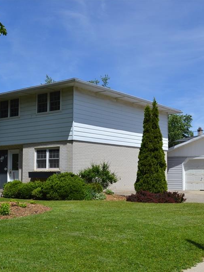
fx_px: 377
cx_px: 123
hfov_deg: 30.2
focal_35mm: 48
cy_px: 136
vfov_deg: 39.7
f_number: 8
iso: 100
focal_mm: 22
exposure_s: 1/250
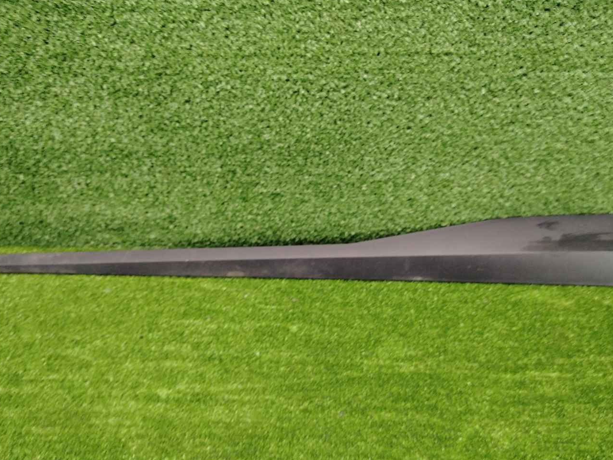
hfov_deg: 65.3
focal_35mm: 27
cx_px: 315
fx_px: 478
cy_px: 256
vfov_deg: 51.2
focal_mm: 5.25
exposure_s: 1/33
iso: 573
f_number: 1.75
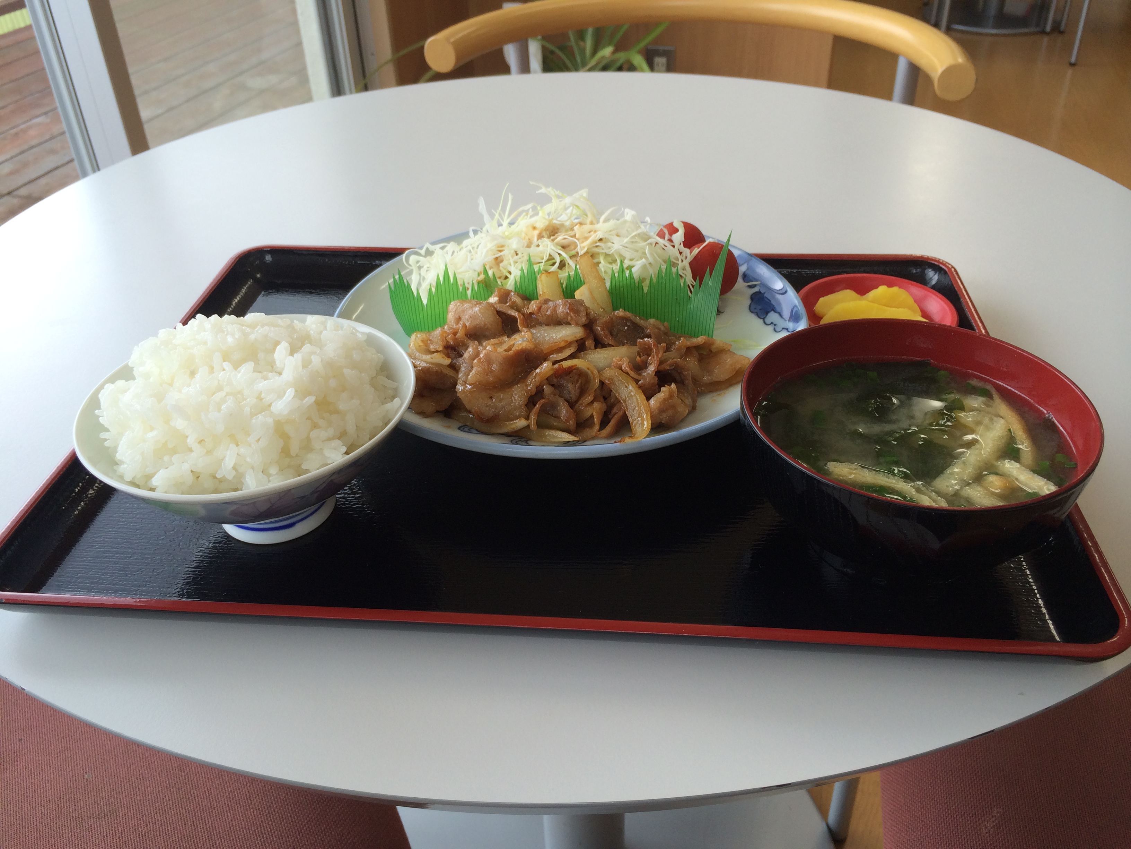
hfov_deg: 60.0
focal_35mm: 30
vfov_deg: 46.8
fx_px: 980
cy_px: 424
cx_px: 566
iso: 32
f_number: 2.2
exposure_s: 1/155
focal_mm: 4.12
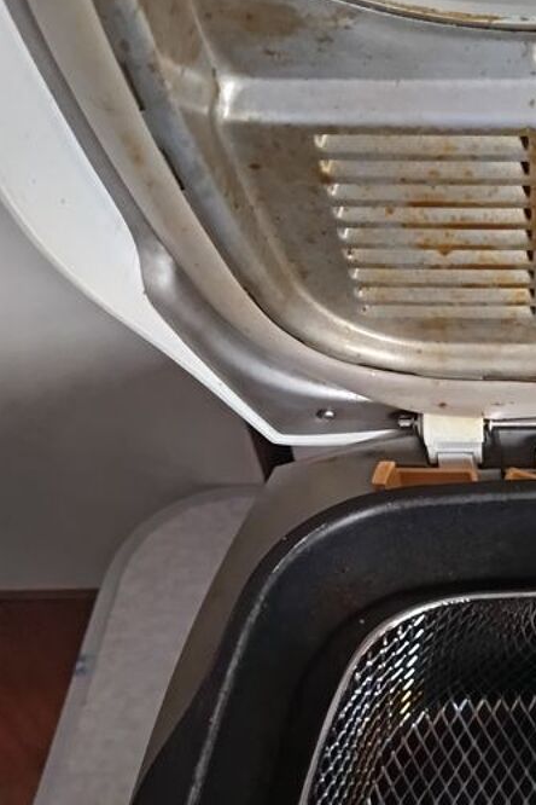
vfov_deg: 39.5
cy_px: 450
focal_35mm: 50
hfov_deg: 24.9
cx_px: 602
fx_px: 1117
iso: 3600
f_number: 1.7
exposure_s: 1/16.7
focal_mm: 5.31
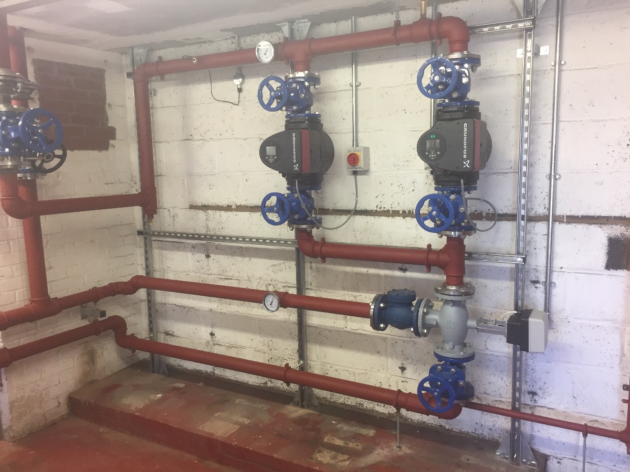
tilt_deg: -7.9
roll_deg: +0.7
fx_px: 528
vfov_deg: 48.2
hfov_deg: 61.7
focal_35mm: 29
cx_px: 315
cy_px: 236
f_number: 2.2
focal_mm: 4.15
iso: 50
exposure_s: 1/33
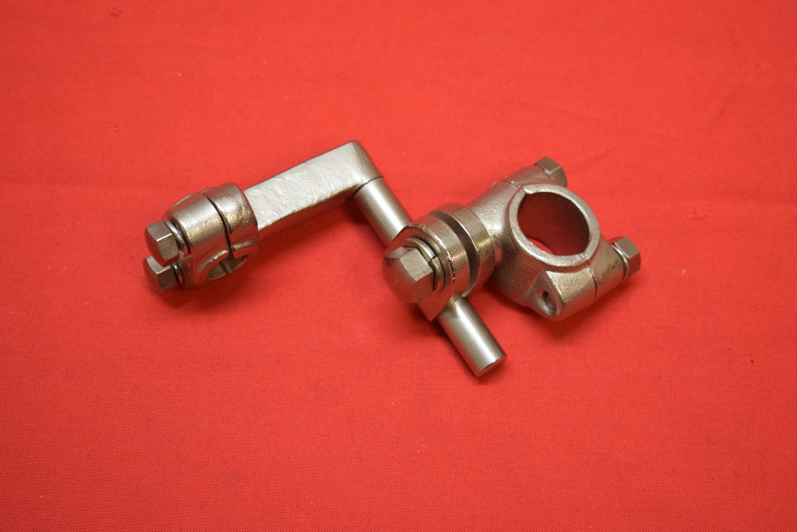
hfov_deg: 29.9
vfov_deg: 20.2
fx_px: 1495
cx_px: 398
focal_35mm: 68
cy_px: 266
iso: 800
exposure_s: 1/60
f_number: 5
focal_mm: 45
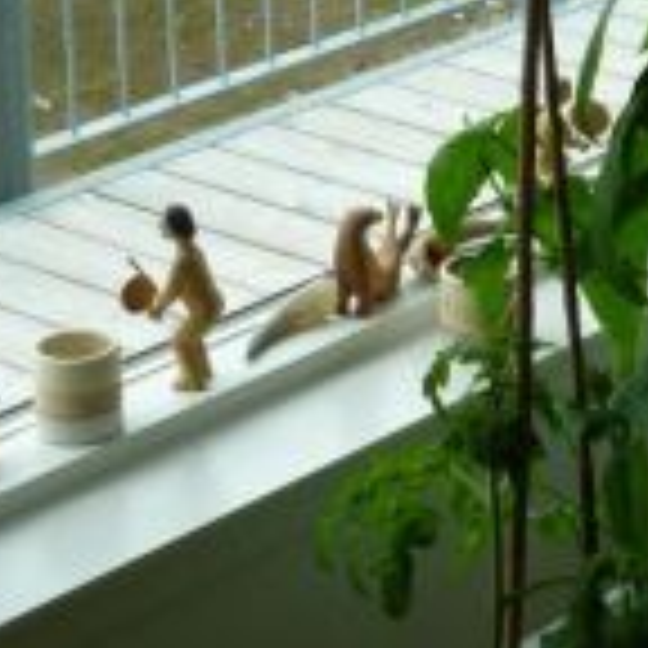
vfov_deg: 10.2
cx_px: 796
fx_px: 3516
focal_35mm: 166
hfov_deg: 10.3
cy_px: -292
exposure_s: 1/160
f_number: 4
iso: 80
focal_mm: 7.3
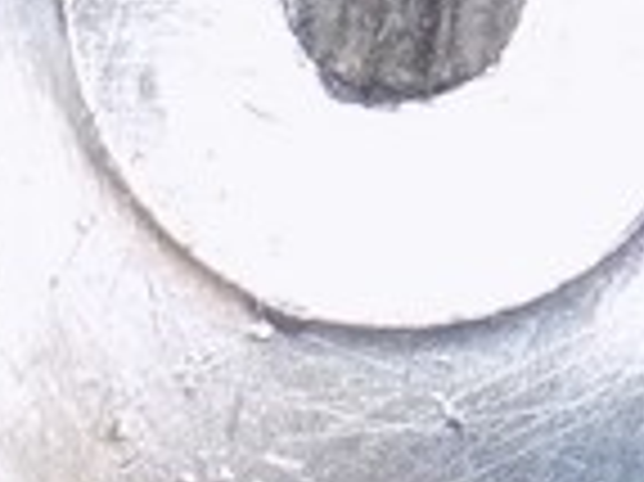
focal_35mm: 350
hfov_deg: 5.6
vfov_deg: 4.2
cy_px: 978
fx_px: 6506
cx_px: -428
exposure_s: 1/30
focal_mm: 13.9
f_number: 4.3
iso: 200
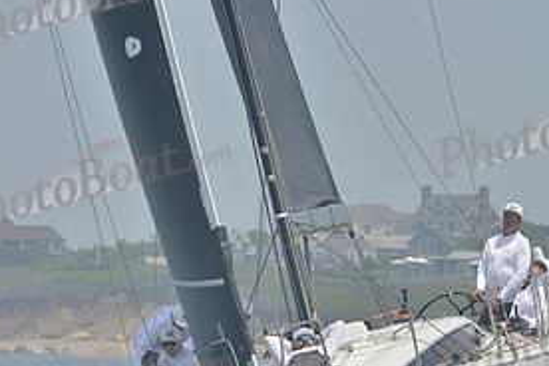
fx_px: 7701
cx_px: 336
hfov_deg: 4.1
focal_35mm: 505
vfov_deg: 2.7
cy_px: 258
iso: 280
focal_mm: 240
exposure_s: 1/1000
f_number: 9
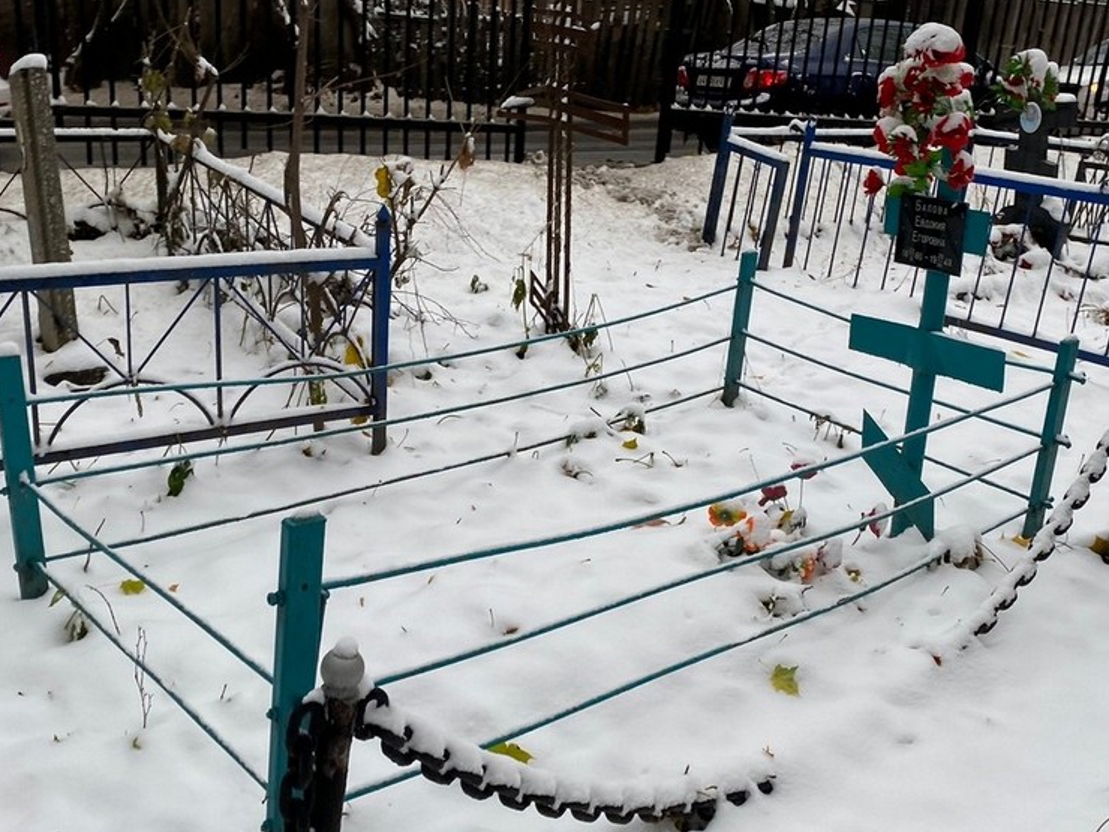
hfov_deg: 51.3
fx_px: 1153
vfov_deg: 39.7
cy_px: 424
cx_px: 522
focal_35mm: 36
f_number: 1.8
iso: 32
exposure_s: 1/122
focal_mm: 4.25
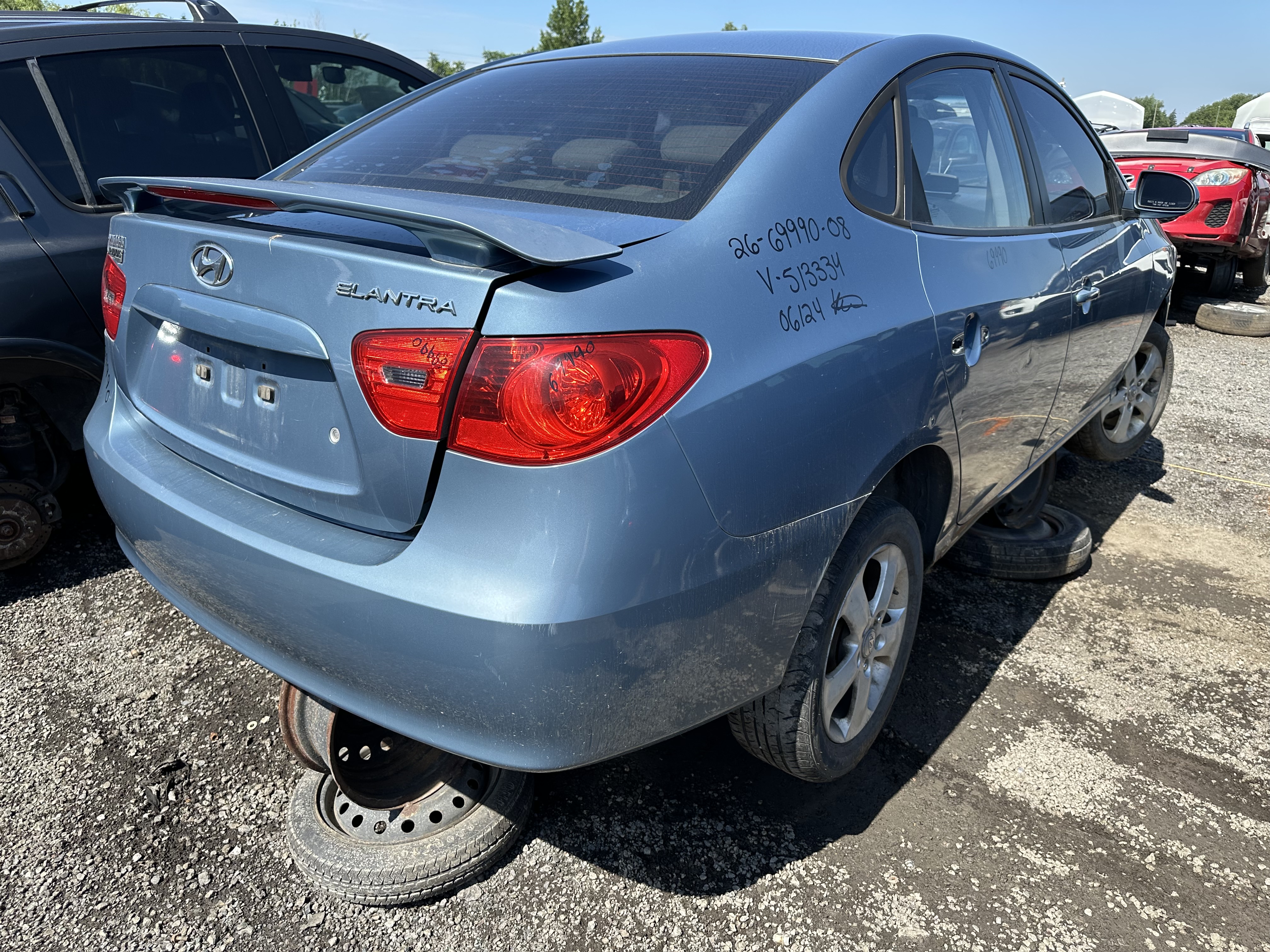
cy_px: 476
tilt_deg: -21.9
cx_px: 635
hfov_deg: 71.6
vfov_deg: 56.8
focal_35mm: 24
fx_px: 881
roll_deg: -1.9
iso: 80
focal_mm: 6.86
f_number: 1.78
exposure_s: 1/2028
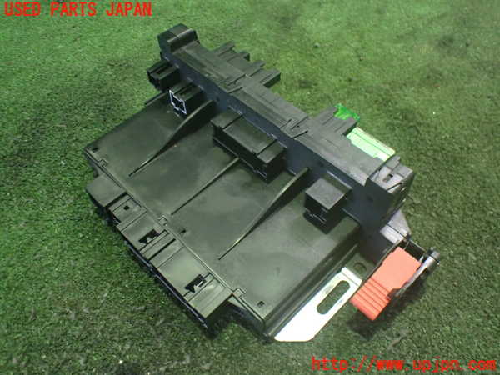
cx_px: 250
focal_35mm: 30
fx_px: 433
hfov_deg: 60.0
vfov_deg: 46.8
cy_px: 188
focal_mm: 5.4
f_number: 2.3
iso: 1000
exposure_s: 1/30
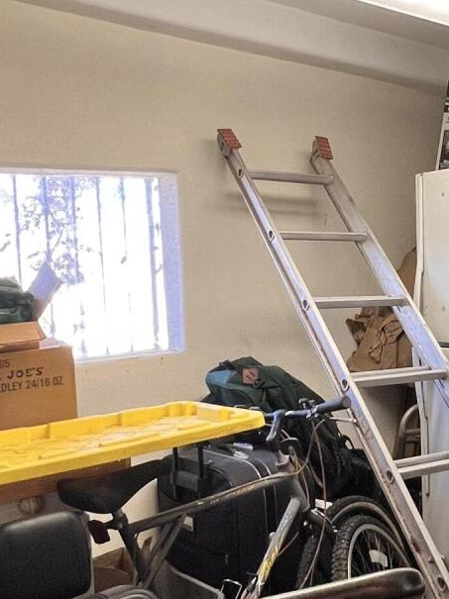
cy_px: 292
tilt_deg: -1.6
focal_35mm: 43
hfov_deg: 32.7
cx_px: 356
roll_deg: +1.9
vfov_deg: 43.9
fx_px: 744
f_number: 1.8
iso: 160
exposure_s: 1/120
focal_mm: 1.57
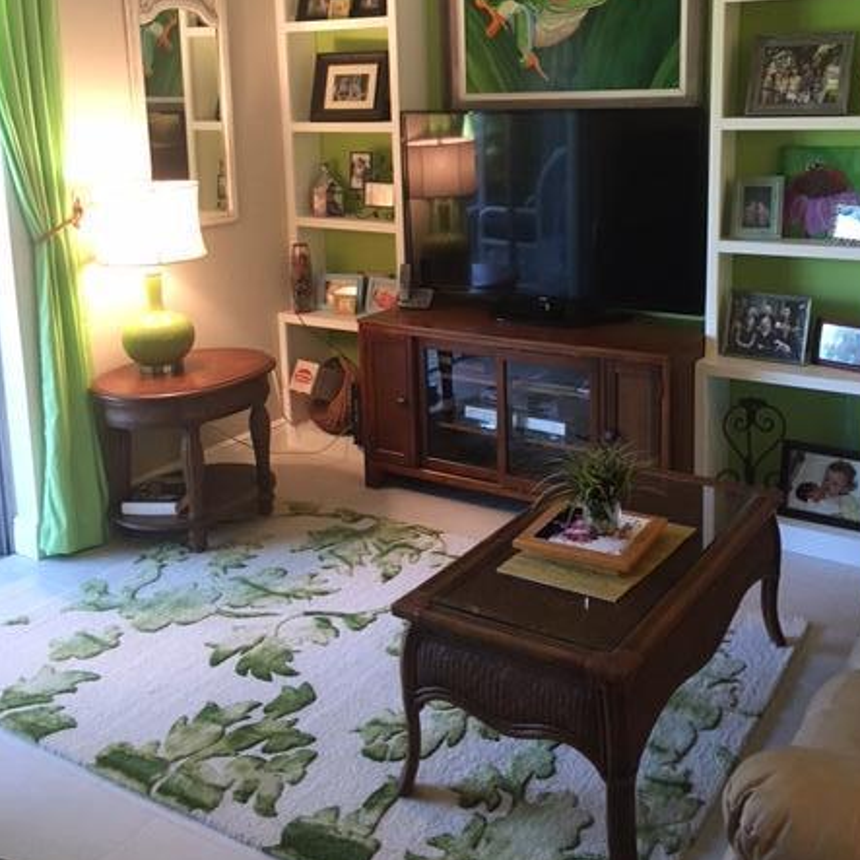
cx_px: 450
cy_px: 295
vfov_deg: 44.4
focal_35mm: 37
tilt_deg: -11.6
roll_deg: +0.4
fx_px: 1040
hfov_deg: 44.9
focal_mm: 4.15
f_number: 2.2
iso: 64
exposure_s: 1/15
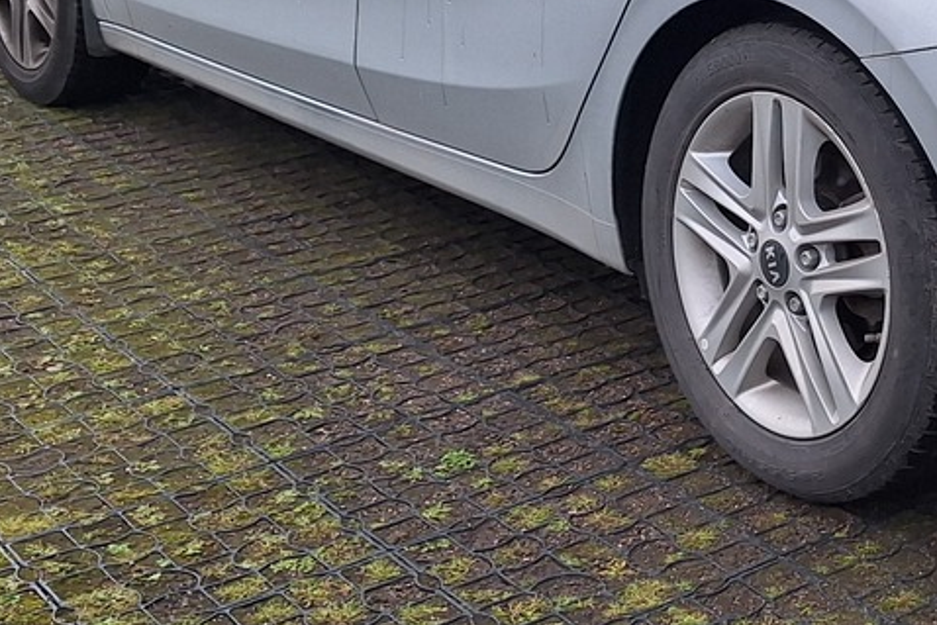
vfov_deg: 18.3
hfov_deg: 26.3
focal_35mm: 72
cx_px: 984
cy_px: -39
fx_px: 1874
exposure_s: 1/277
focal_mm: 5.54
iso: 40
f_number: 1.8
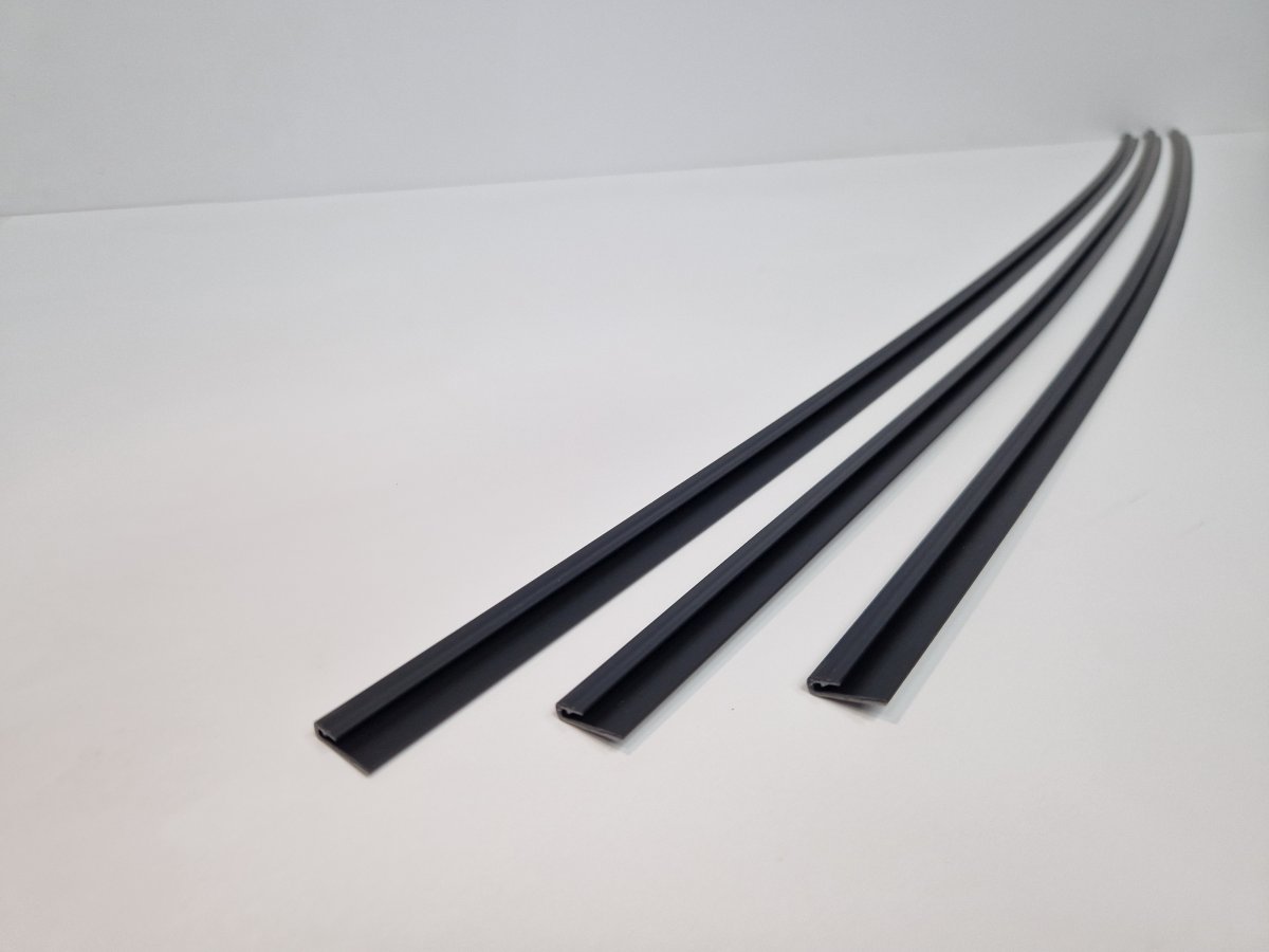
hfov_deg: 73.9
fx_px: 843
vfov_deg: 58.9
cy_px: 476
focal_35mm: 23
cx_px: 634
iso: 50
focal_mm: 5.4
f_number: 1.8
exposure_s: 1/180
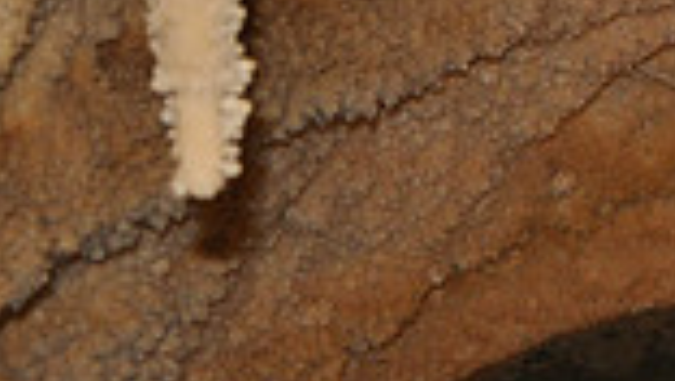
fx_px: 2507
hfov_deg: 13.7
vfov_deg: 8.6
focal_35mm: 140
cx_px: 1216
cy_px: -45
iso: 800
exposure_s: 1/60
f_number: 3.8
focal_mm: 24
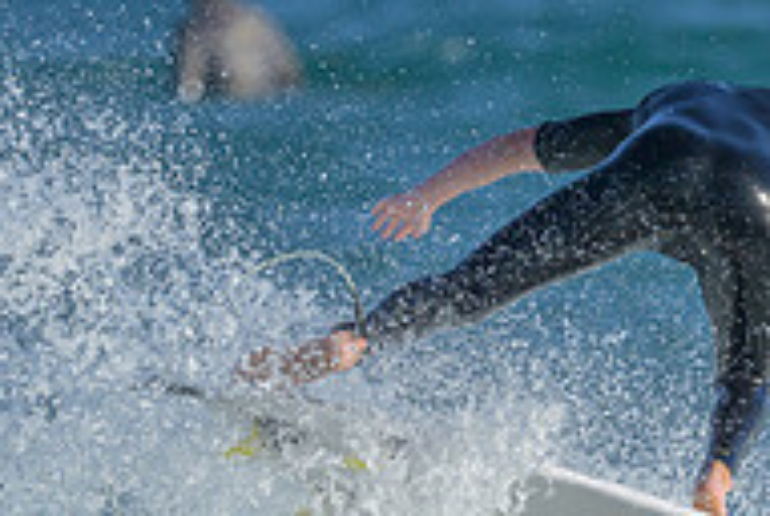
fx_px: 60088
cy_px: 789
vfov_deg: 0.5
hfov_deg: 0.7
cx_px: 465
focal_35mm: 2805
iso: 280
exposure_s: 1/2000
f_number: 6.3
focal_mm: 800
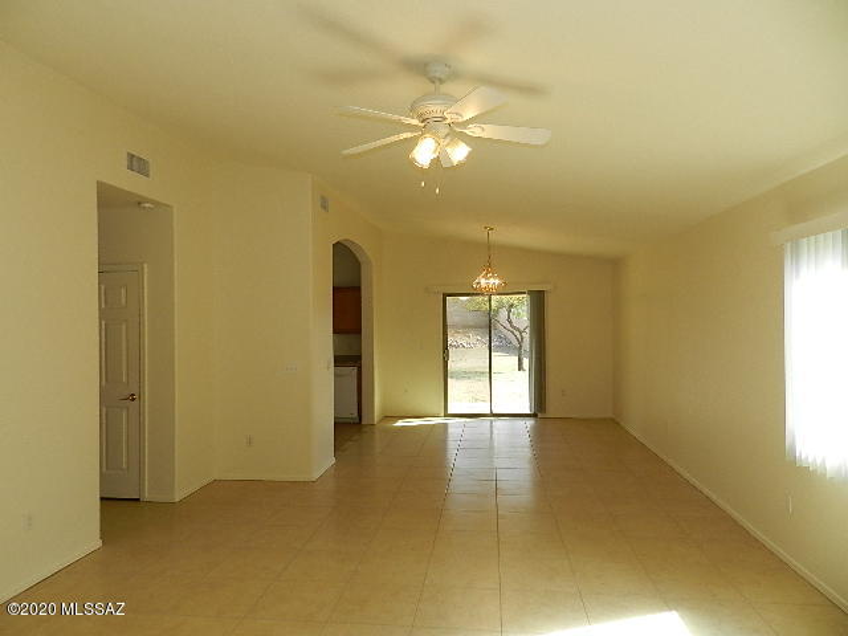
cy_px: 318
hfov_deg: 73.9
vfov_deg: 58.9
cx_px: 424
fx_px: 563
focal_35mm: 23
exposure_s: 1/160
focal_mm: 4
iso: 160
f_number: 3.4
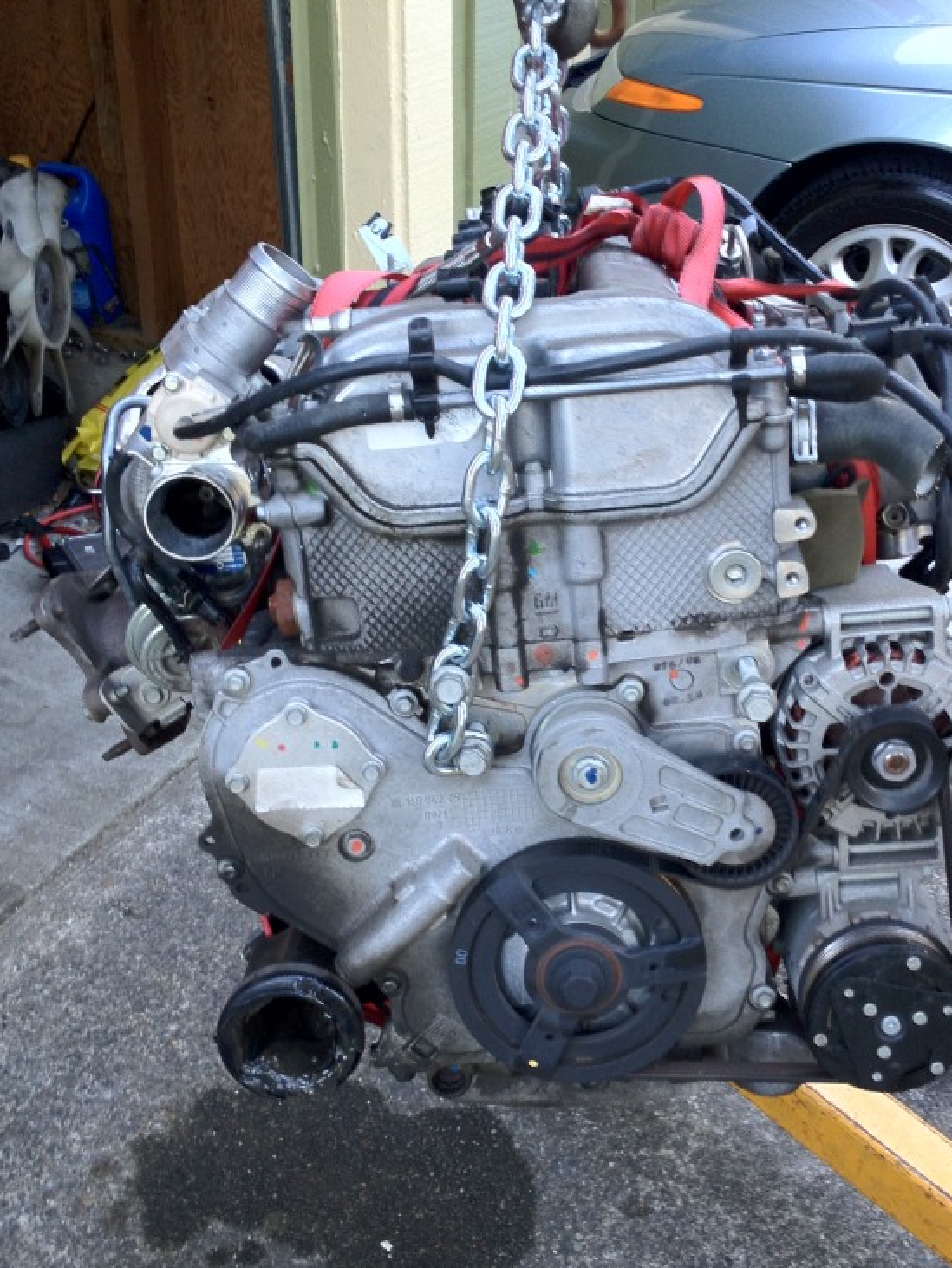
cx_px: 602
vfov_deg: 38.9
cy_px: 611
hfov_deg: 29.6
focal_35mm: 49
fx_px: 1795
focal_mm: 4.3
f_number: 2.4
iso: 64
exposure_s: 1/20
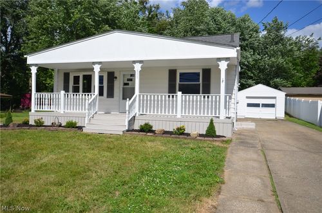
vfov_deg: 43.4
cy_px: 106
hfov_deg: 62.0
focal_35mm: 30
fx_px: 268
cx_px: 161
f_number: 8
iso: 100
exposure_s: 1/250
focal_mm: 20
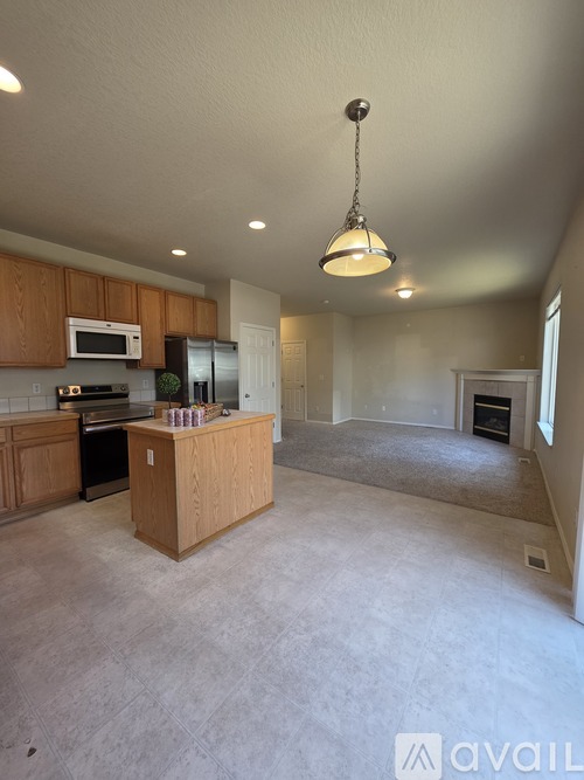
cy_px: 390
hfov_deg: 89.9
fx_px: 293
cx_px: 292
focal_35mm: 13
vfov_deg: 106.2
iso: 160
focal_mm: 2.2
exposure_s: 1/120
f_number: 1.9
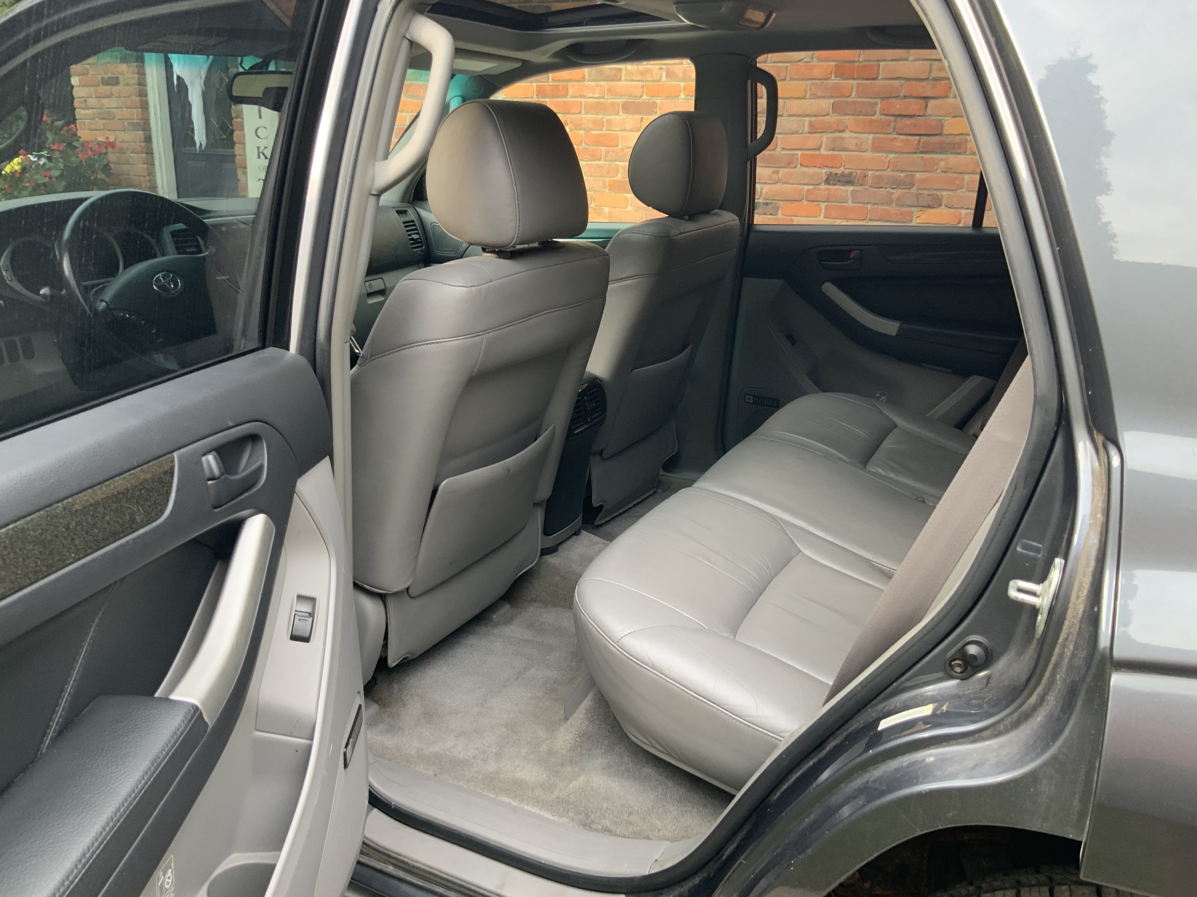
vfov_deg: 48.2
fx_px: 1003
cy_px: 448
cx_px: 598
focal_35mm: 29
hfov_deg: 61.7
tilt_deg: -17.3
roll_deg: -0.4
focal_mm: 3
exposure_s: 1/122
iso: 40
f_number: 1.8
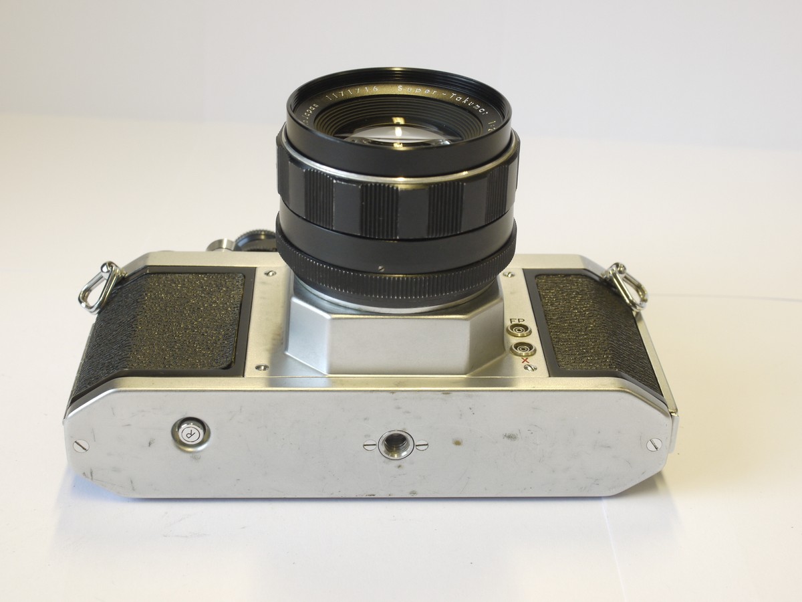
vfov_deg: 24.4
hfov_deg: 32.2
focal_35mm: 60
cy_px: 301
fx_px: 1390
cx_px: 401
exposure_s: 1/25
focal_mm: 30
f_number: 8
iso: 400
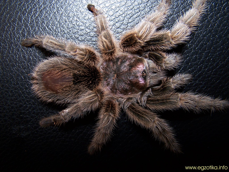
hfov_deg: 49.0
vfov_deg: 37.7
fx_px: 251
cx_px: 114
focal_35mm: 38
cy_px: 86
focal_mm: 6.3
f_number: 2.8
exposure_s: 1/60
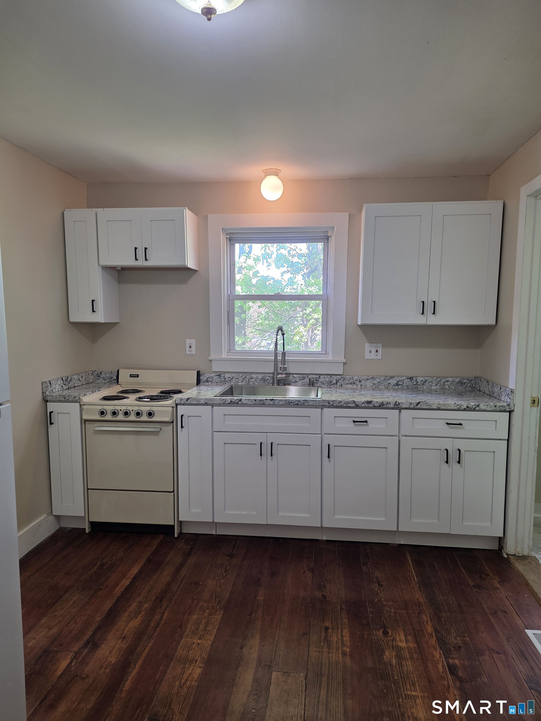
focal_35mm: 23
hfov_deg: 58.9
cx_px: 270
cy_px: 360
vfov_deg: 73.9
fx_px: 479
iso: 80
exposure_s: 1/120
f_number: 1.7
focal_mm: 6.25
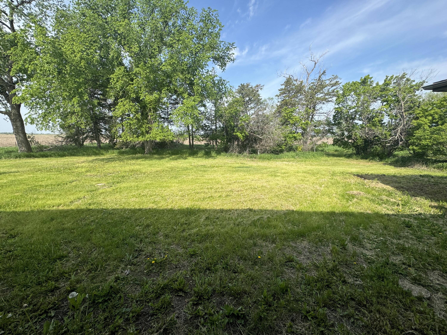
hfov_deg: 102.1
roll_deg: -1.2
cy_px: 168
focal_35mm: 14
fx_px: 181
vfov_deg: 85.7
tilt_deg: -10.5
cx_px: 224
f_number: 2.2
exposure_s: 1/1143
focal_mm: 2.22
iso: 50
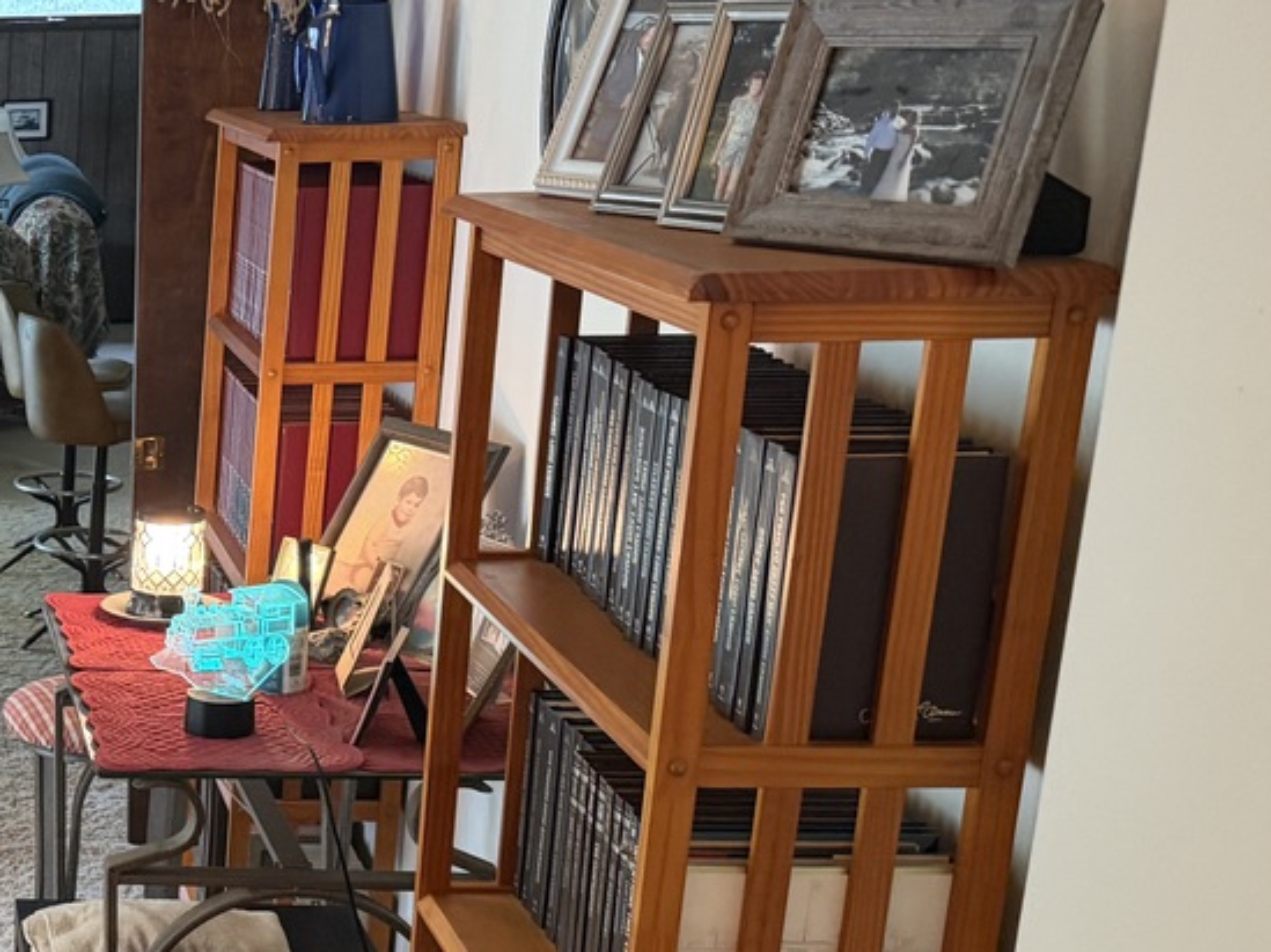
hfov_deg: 26.4
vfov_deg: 23.0
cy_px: 713
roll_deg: +1.3
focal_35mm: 63
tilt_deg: -14.5
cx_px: -350
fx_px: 2312
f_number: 1.78
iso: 320
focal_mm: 6.76
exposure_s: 1/60
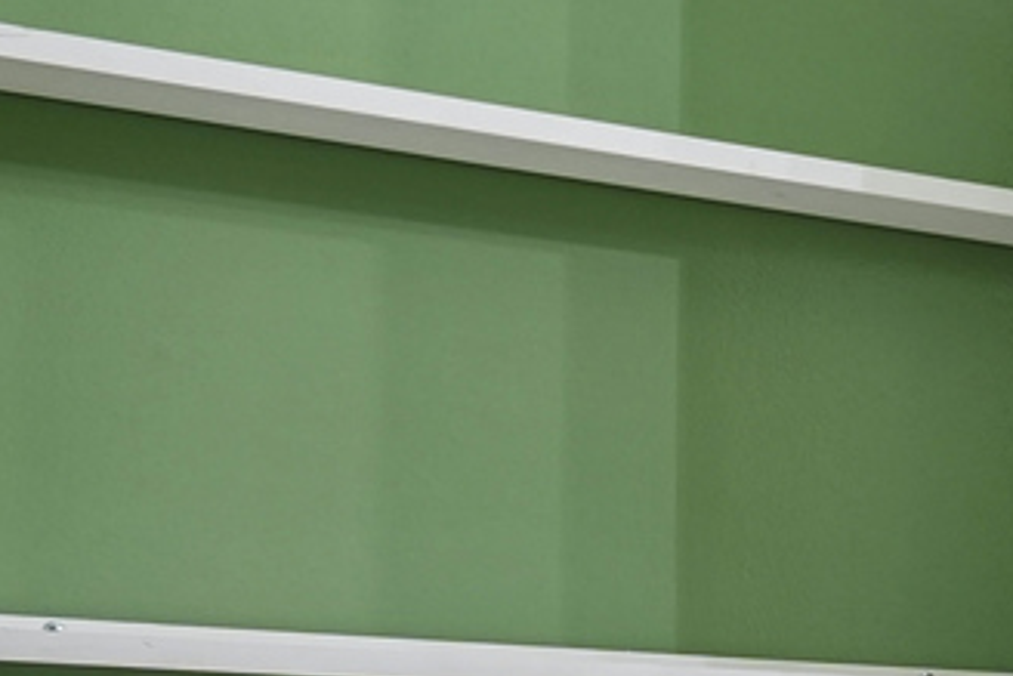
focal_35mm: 79
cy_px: 914
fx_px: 2224
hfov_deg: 18.7
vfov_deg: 16.2
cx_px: 1902
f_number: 4.5
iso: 400
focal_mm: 16
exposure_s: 1/40
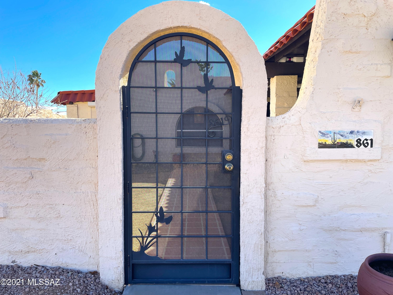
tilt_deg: -3.5
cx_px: 196
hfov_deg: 67.3
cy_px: 148
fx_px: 295
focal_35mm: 26
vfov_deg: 53.1
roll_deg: +0.2
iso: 32
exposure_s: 1/1825
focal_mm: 4.2
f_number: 1.6
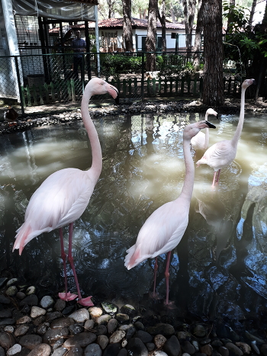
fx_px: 278
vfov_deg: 65.3
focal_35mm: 27
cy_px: 178
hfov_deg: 51.3
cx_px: 134
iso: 40
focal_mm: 3.71
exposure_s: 1/120
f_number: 1.7
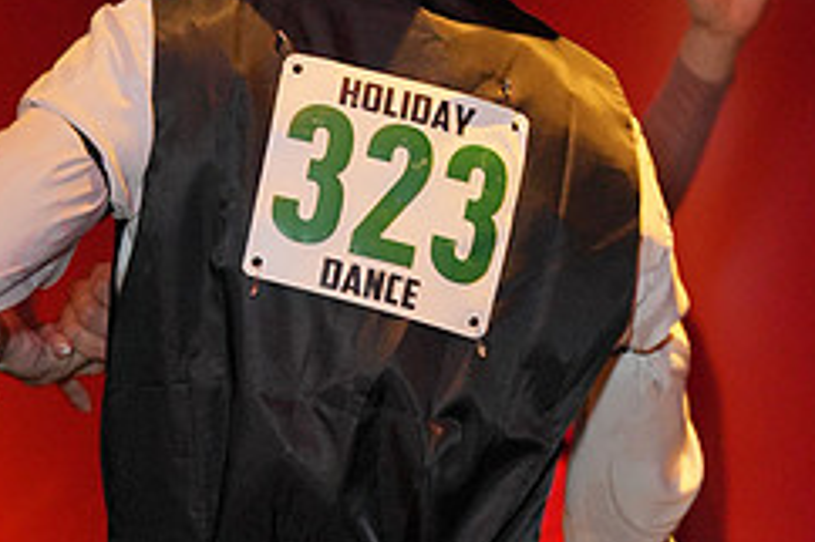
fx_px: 3801
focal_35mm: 168
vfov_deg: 8.0
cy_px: 791
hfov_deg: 12.2
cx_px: 359
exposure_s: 1/200
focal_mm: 70
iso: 4000
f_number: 4
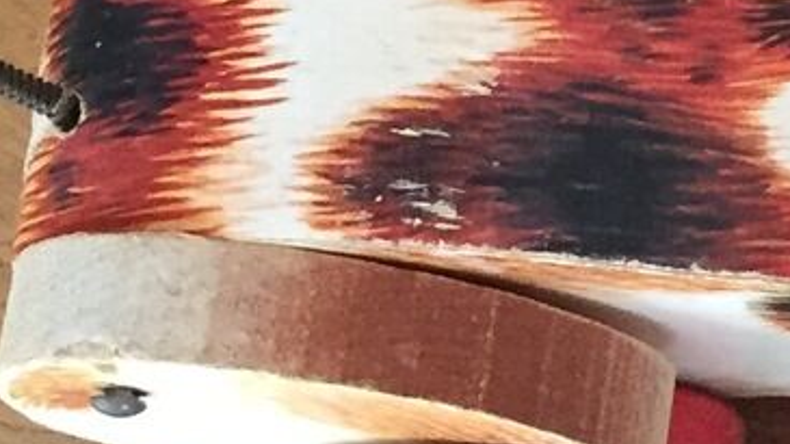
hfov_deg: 11.9
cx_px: 1158
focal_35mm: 173
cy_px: -95
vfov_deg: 7.0
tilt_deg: -71.0
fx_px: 3623
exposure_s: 1/33
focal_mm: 4.15
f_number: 2.2
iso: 250
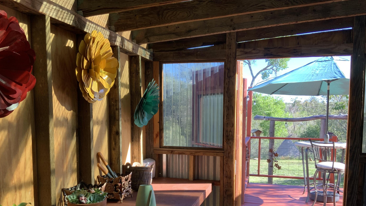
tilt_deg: -5.4
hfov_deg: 58.0
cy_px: 145
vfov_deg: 34.2
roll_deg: +0.0
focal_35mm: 34
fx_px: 330
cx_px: 188
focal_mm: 3
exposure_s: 1/122
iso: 20
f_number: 1.8
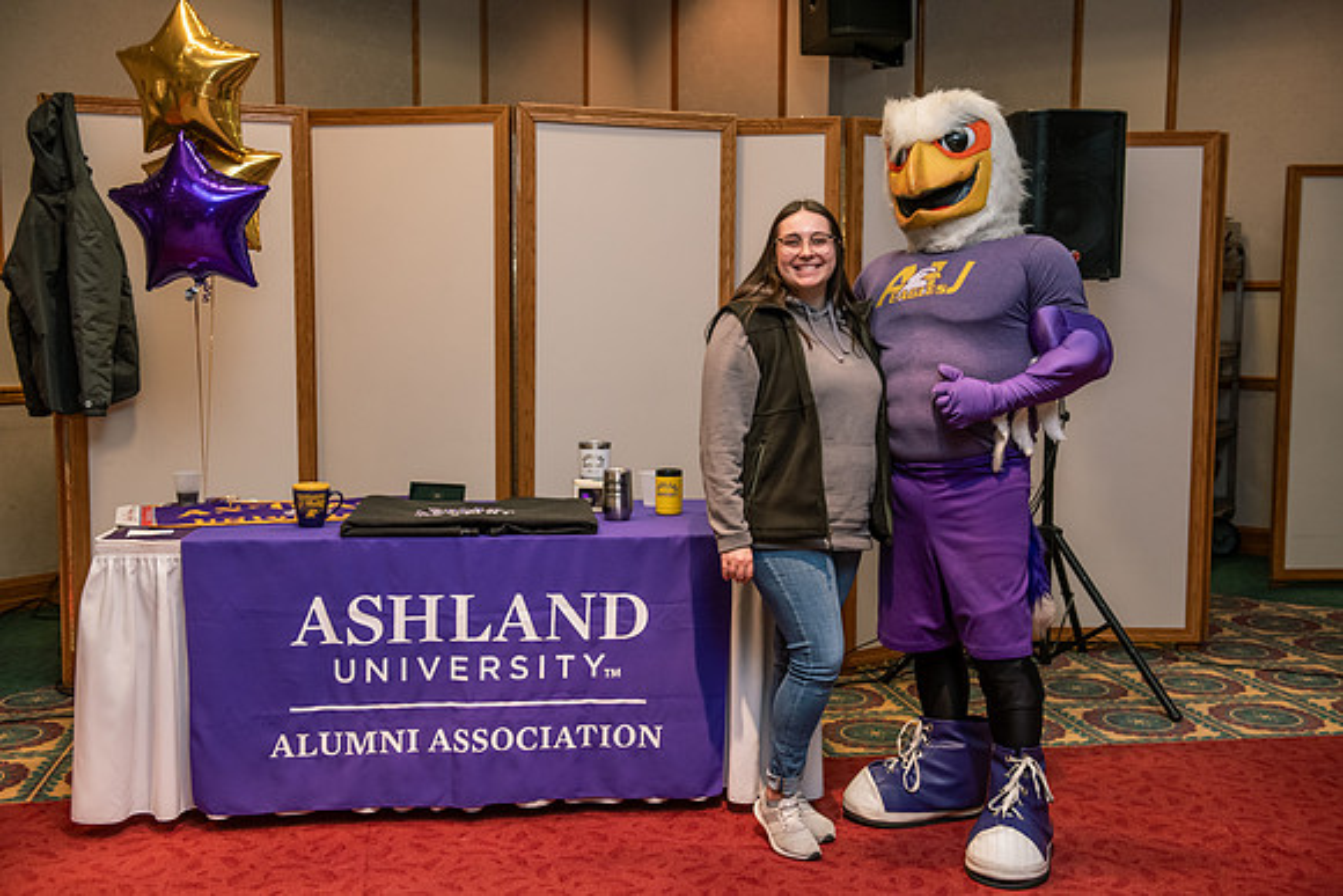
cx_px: 672
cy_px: 448
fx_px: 1493
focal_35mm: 40
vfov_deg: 33.4
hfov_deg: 48.4
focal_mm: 40
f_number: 3.5
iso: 1600
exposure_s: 1/160
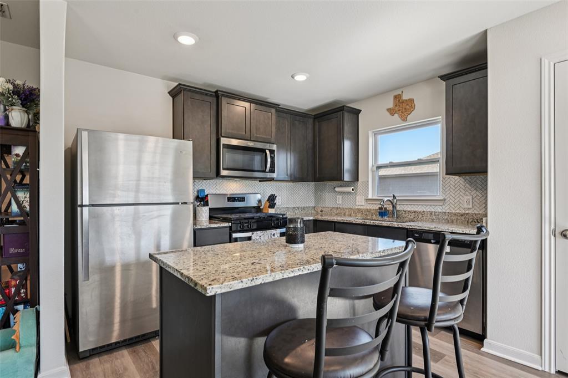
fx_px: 300
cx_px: 284
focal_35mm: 19
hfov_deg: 86.9
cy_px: 189
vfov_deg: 64.5
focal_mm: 19
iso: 400
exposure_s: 1/40
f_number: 8
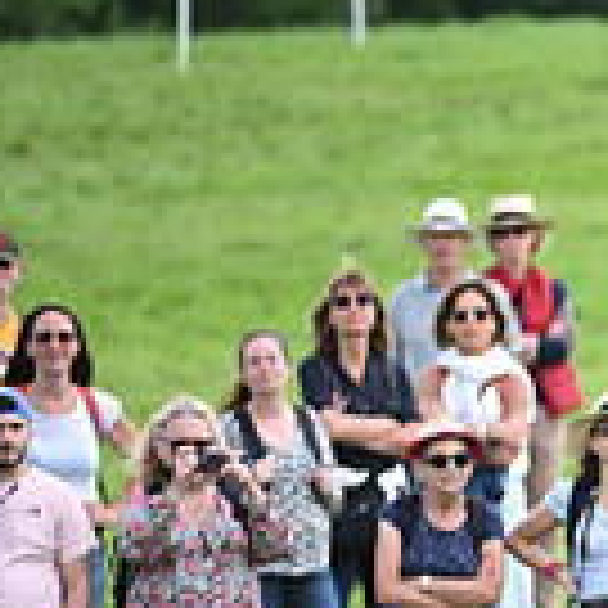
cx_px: 1275
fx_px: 19534
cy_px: 430
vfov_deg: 1.8
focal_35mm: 983
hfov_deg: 1.8
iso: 900
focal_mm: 270
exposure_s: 1/1600
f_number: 5
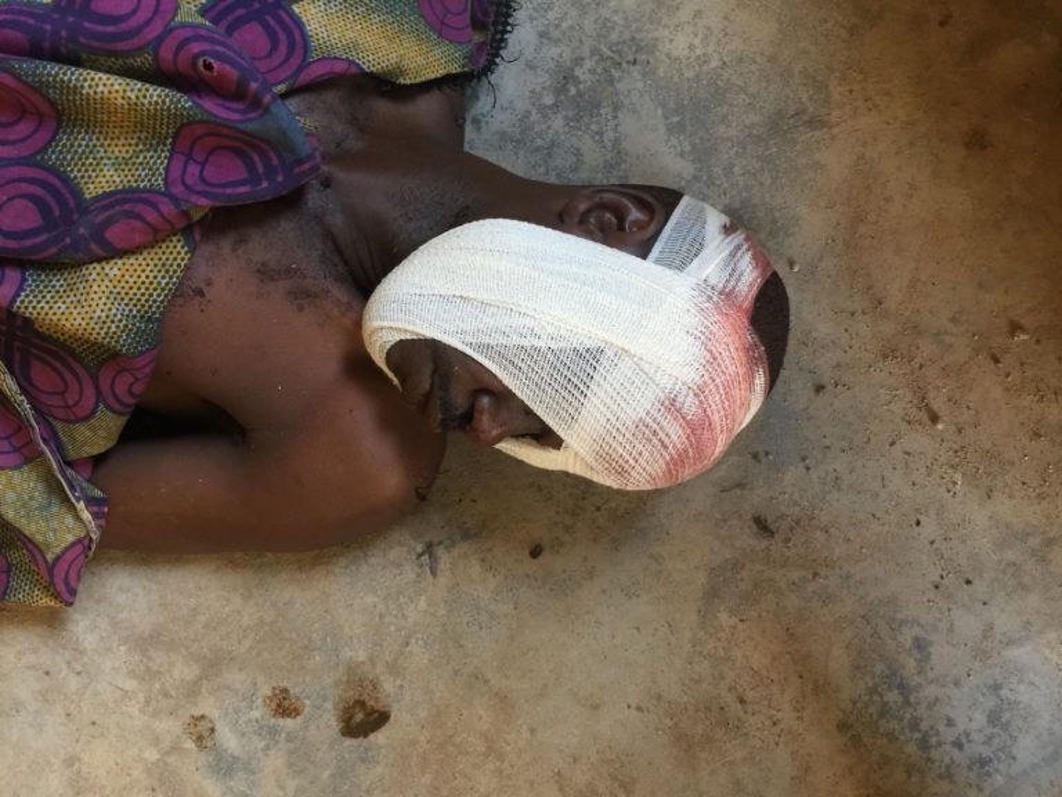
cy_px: 398
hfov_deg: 61.7
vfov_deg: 48.2
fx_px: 890
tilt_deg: -80.6
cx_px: 531
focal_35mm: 29
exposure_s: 1/17
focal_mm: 4.15
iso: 80
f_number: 2.2
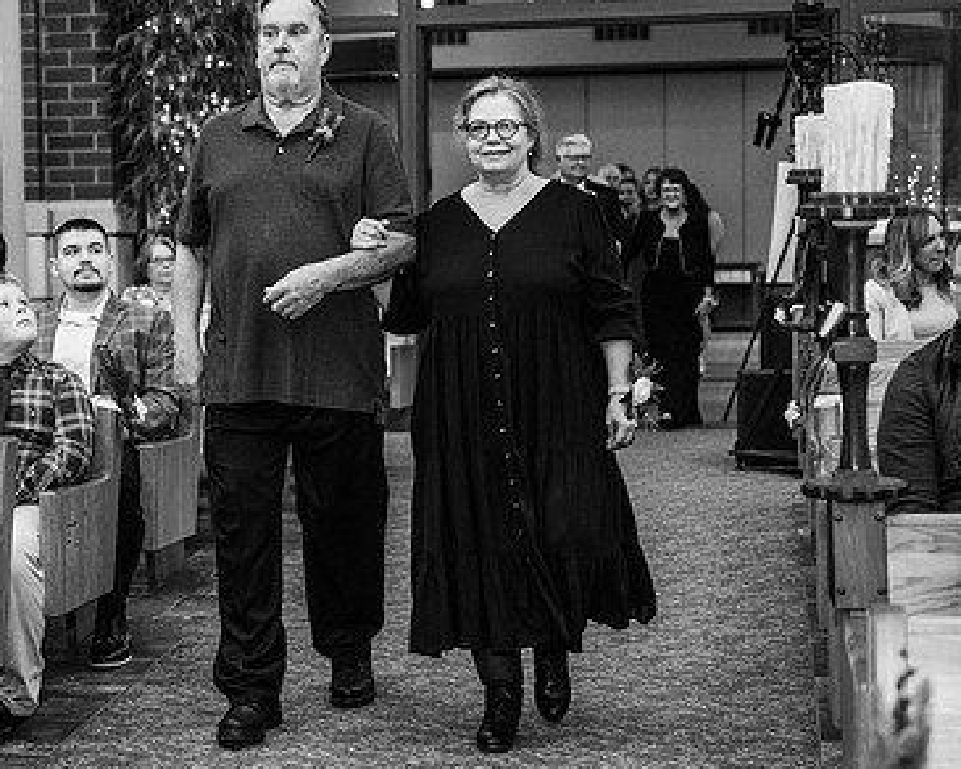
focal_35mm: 76
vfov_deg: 20.2
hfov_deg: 24.9
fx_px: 2162
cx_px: 298
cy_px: 404
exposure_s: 1/200
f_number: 2.8
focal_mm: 51
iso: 2000
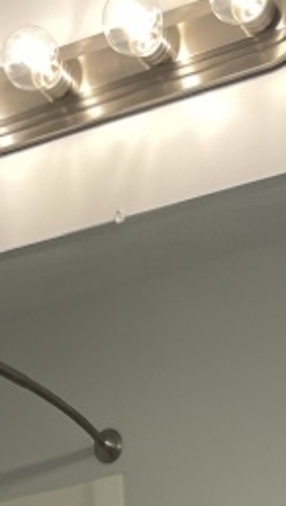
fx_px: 1508
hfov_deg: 10.8
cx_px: 198
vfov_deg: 16.1
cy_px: 914
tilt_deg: -0.3
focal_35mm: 112
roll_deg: +2.7
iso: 125
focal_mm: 5.1
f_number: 1.6
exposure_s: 1/120
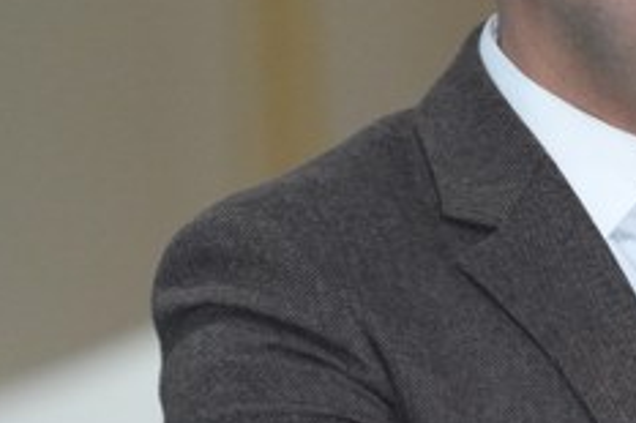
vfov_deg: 1.3
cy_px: 228
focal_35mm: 1032
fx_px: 18219
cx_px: 1045
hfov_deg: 2.0
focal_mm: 200
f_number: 4
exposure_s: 1/200
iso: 2500
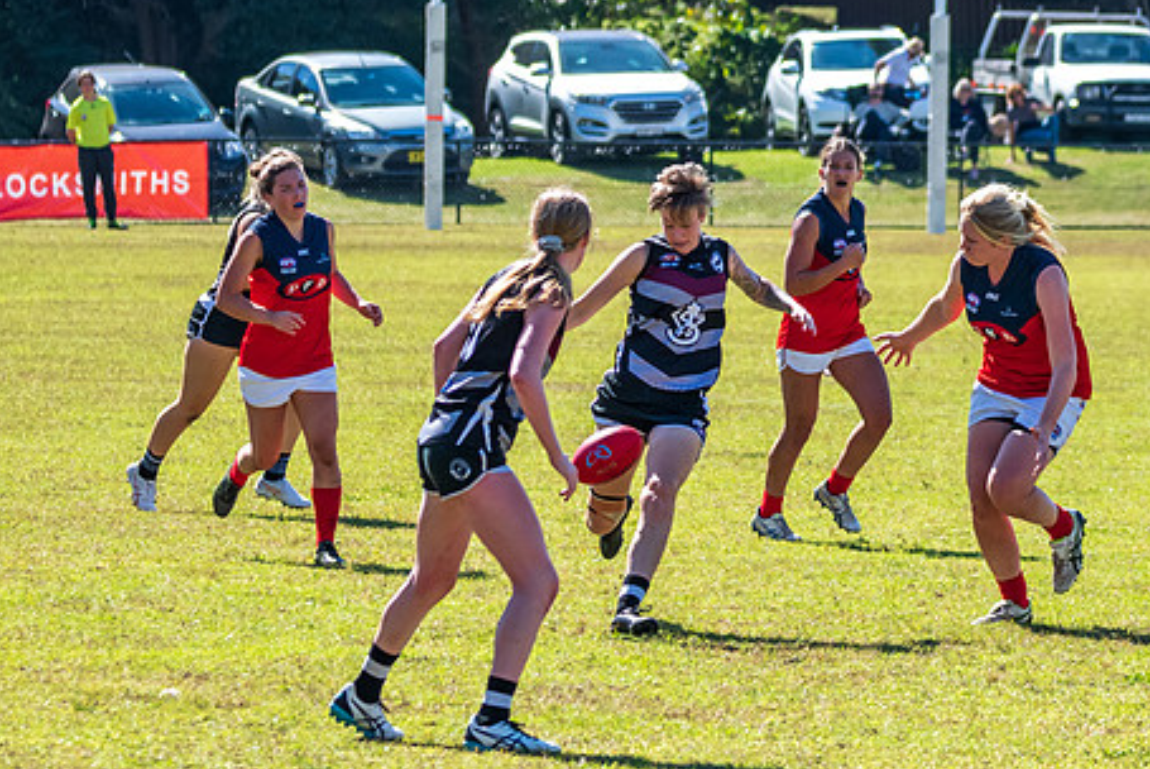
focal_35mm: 364
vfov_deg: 3.8
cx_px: 1004
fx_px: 11635
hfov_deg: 5.7
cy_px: 279
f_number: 6.3
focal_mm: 150
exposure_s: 1/2000
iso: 800
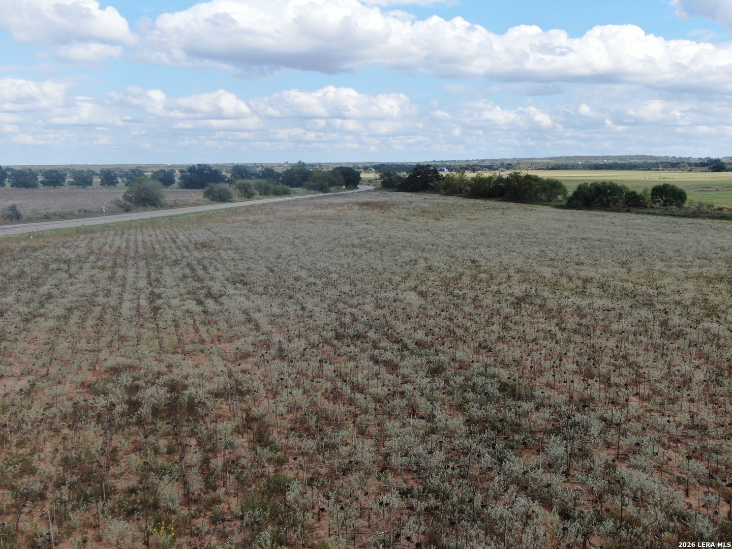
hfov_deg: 51.4
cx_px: 366
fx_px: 761
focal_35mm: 36
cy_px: 274
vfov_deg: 39.7
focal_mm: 6.21
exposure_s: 1/800
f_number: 3.3
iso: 100
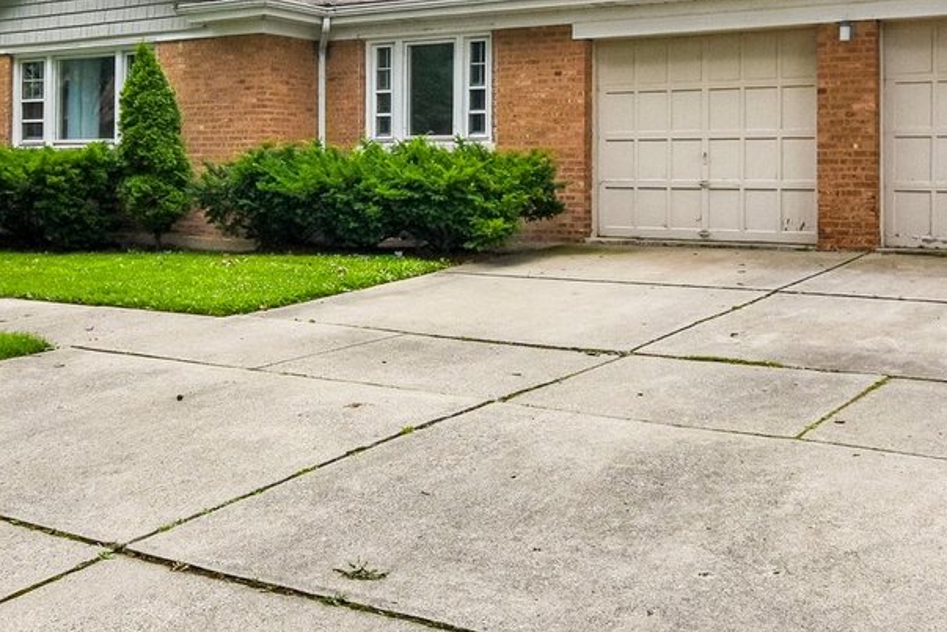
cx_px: 404
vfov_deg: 28.6
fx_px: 1166
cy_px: 20
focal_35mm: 44
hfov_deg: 44.1
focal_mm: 11
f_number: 8
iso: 400
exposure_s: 1/400
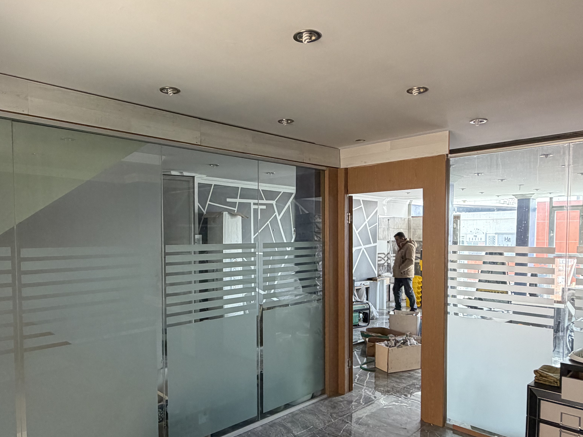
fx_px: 438
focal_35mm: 26
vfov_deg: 52.8
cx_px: 255
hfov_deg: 67.0
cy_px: 256
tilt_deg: -2.3
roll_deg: +0.5
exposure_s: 1/121
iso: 200
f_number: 2.2
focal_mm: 2.22
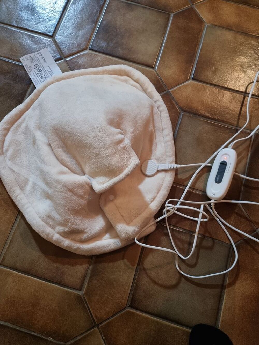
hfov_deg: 56.8
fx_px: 239
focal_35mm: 24
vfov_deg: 71.6
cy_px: 172
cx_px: 130
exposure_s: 1/33
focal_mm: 6.7
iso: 640
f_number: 1.8
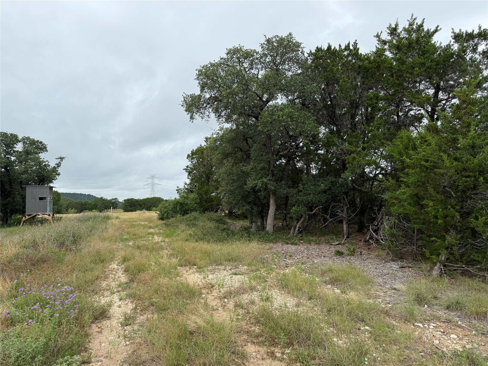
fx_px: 338
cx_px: 244
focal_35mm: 24
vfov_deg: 56.8
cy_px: 183
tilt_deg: +3.8
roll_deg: -0.6
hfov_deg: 71.6
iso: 80
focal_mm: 6.76
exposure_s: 1/1493
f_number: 1.78
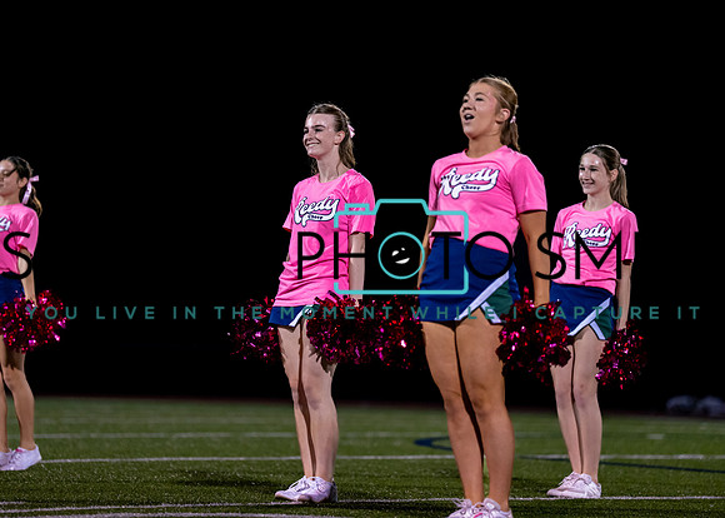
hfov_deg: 11.4
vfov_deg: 8.2
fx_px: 3622
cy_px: 241
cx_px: 319
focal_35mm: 176
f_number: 2.8
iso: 2500
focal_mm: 155
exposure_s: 1/1000
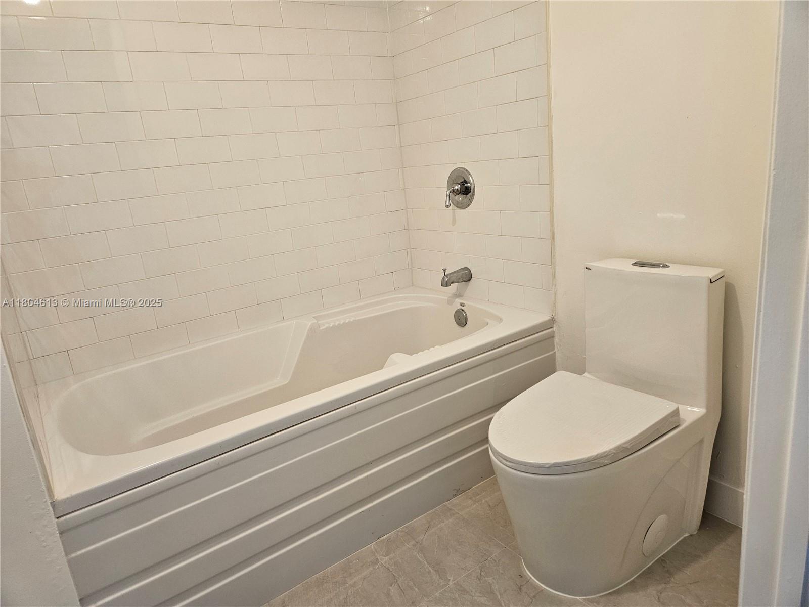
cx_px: 404
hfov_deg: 73.9
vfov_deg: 58.9
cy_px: 304
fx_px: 538
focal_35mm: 23
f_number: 1.8
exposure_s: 1/120
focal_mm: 5.4
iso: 160
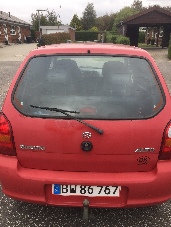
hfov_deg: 48.2
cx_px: 86
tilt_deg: -20.3
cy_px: 114
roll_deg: +2.3
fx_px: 191
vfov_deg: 61.7
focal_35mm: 29
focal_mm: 4.15
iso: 32
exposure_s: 1/306
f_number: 2.2
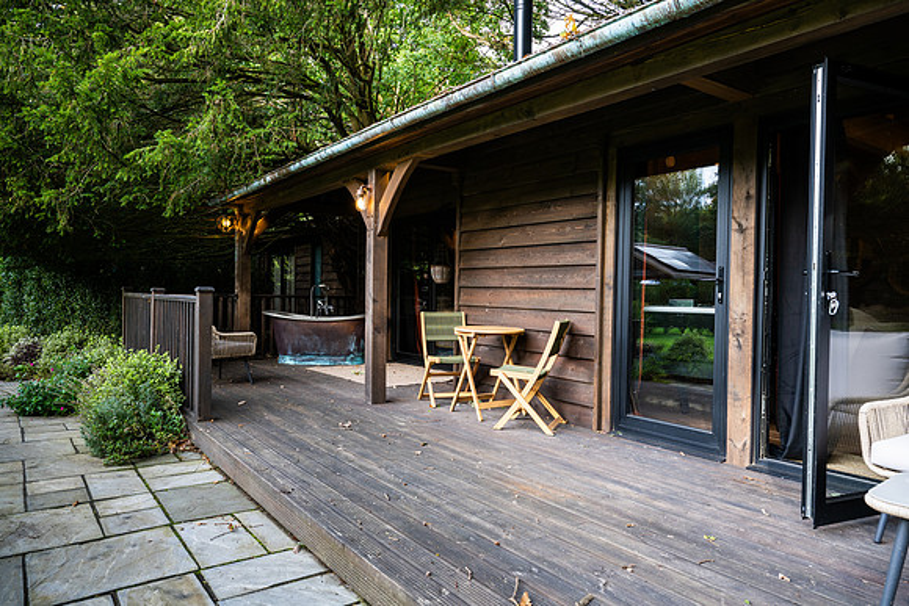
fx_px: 606
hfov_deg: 73.7
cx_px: 454
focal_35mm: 24
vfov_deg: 53.2
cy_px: 303
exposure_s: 1/25
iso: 200
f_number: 7.1
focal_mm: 24
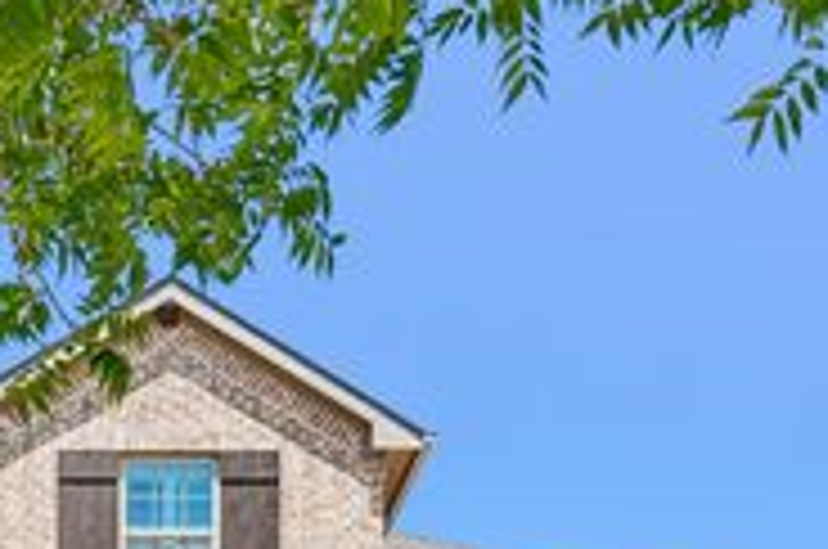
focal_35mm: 49
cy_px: 632
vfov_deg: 25.1
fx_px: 1125
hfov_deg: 38.8
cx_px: 162
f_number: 8
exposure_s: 1/250
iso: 100
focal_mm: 18
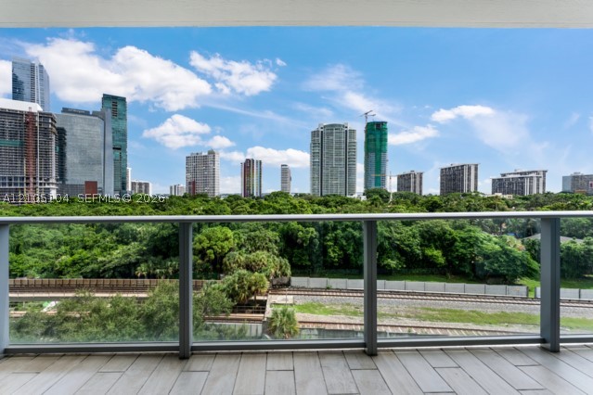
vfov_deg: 81.2
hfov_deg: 104.3
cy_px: 198
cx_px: 296
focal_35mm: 14
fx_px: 231
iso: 320
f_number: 11
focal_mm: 14
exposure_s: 1/400
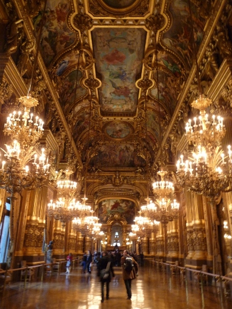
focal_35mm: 28
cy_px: 154
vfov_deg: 63.4
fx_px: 250
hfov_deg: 49.8
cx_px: 116
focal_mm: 4.7
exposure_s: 1/4
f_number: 3.3
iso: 400
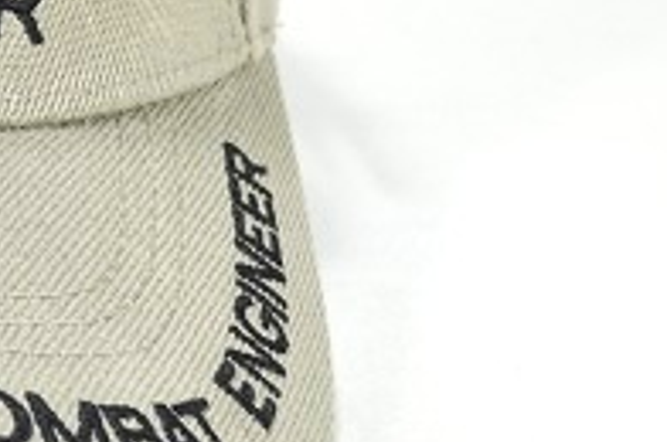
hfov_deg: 14.2
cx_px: -235
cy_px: -99
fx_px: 2553
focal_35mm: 138
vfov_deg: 9.8
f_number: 6.3
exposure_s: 1/160
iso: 200
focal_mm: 28
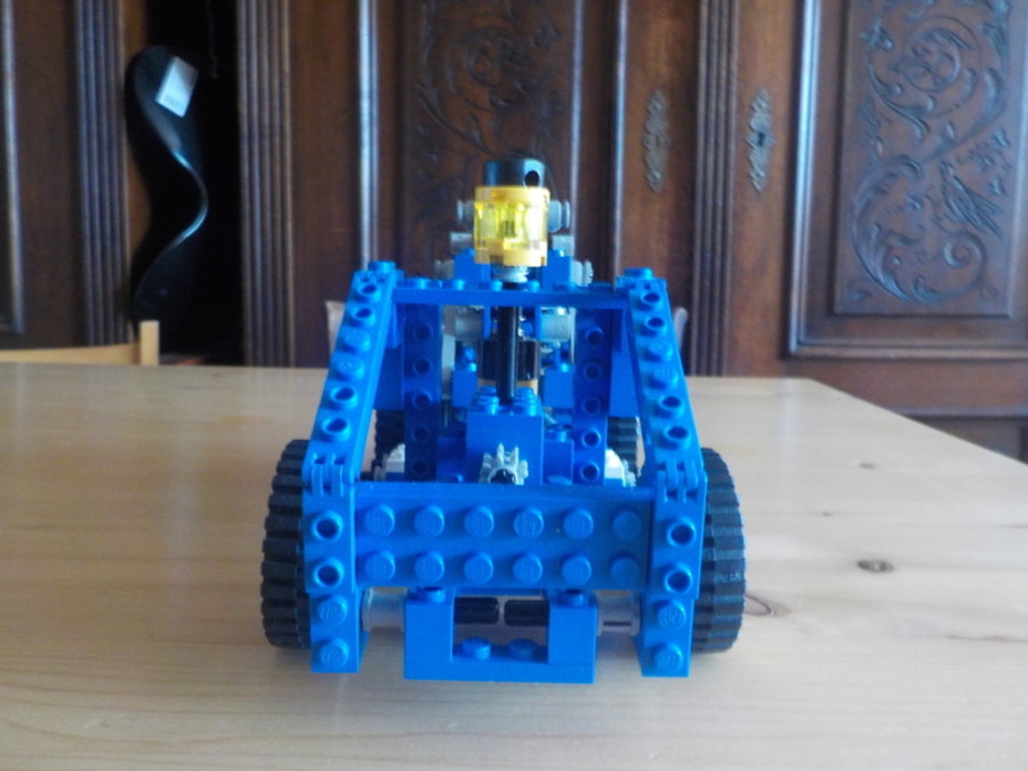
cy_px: 386
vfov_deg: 46.8
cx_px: 514
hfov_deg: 60.0
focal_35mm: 30
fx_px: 891
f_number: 3.3
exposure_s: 1/10
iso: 400
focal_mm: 4.1
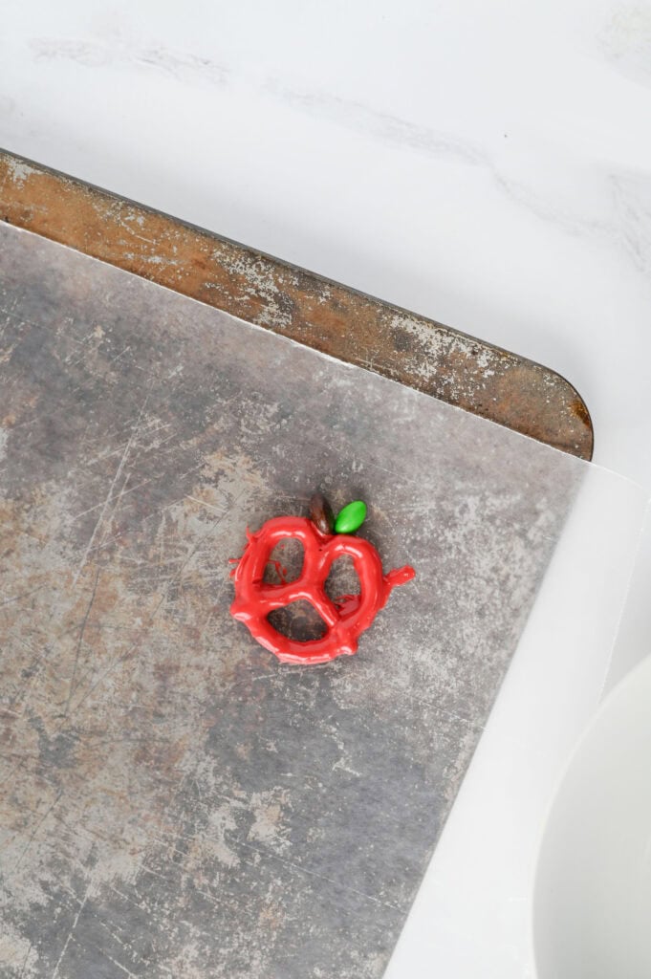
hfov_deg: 26.9
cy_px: 490
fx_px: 1358
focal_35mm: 50
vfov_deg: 39.6
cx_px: 326
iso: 400
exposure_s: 1/100
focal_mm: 50
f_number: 4
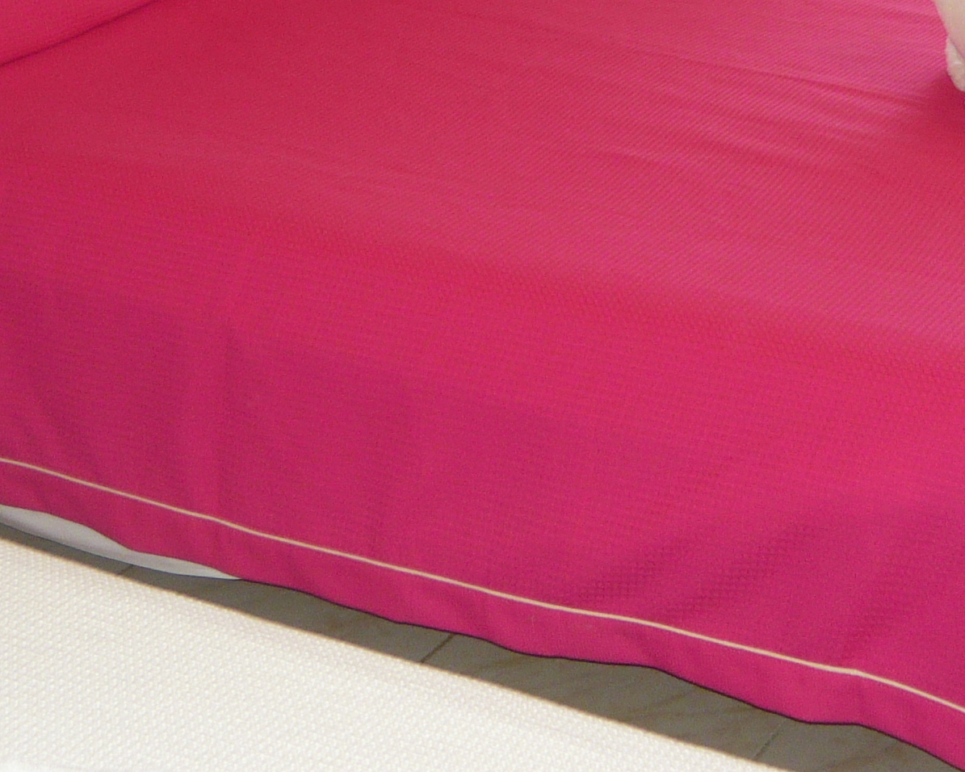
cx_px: 483
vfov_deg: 16.8
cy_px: -115
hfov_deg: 21.7
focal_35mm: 88
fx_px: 2513
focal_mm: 5.5
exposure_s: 1/30
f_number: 2.8
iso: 125
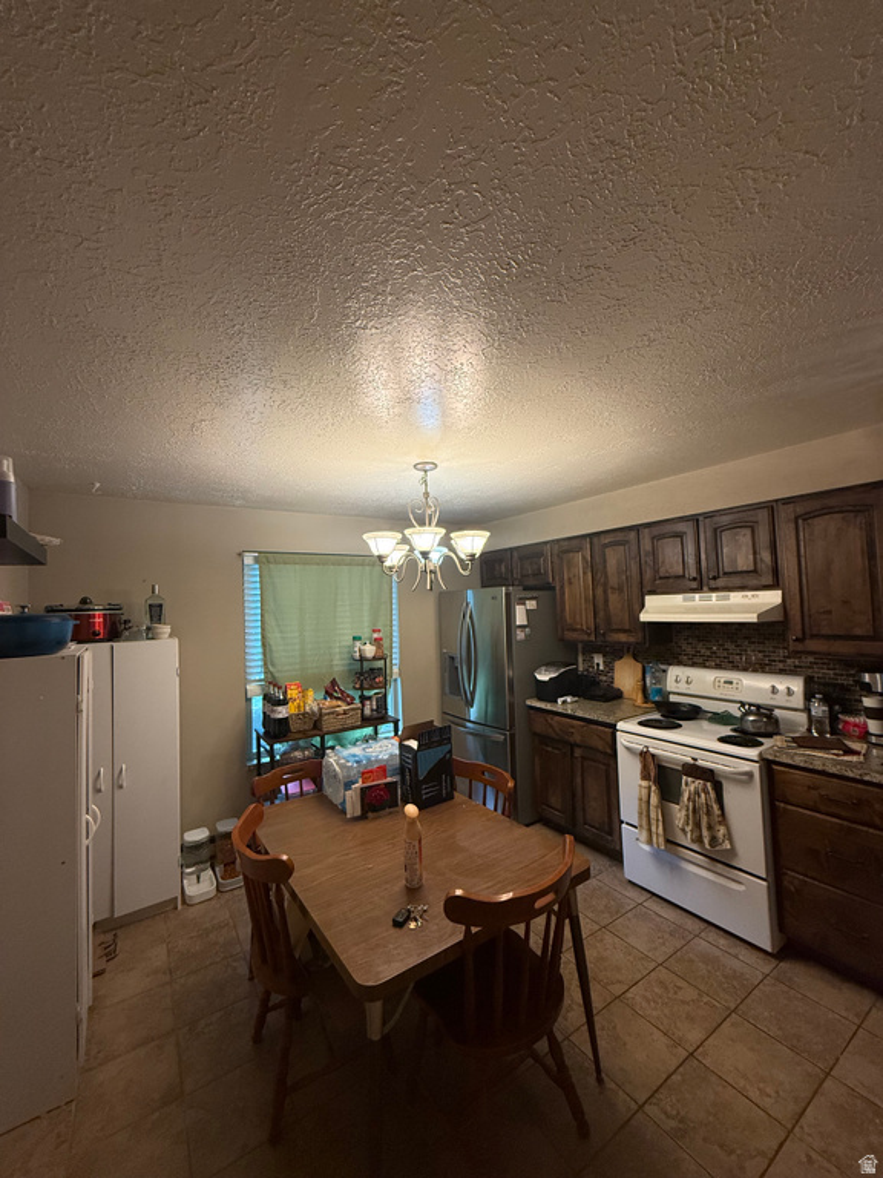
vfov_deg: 102.1
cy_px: 589
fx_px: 476
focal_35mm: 14
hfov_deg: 85.7
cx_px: 442
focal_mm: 2.22
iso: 200
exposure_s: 1/120
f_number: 2.2
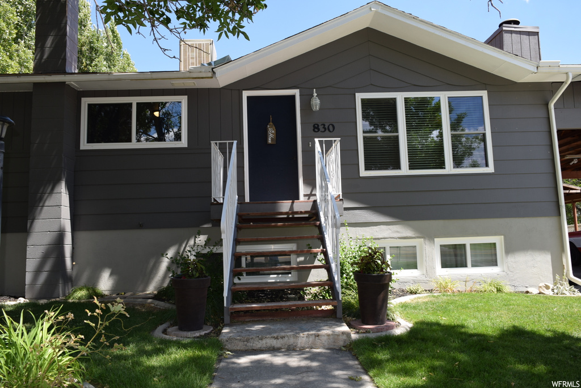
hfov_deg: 67.4
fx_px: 436
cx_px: 290
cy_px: 194
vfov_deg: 48.0
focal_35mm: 27
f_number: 6.3
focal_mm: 18
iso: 100
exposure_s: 1/160
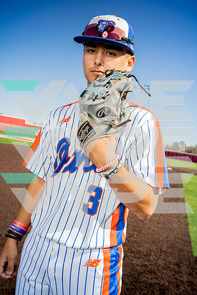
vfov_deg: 53.1
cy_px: 148
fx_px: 295
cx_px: 98
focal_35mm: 36
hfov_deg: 36.9
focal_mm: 36
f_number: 8
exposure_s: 1/250
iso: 125
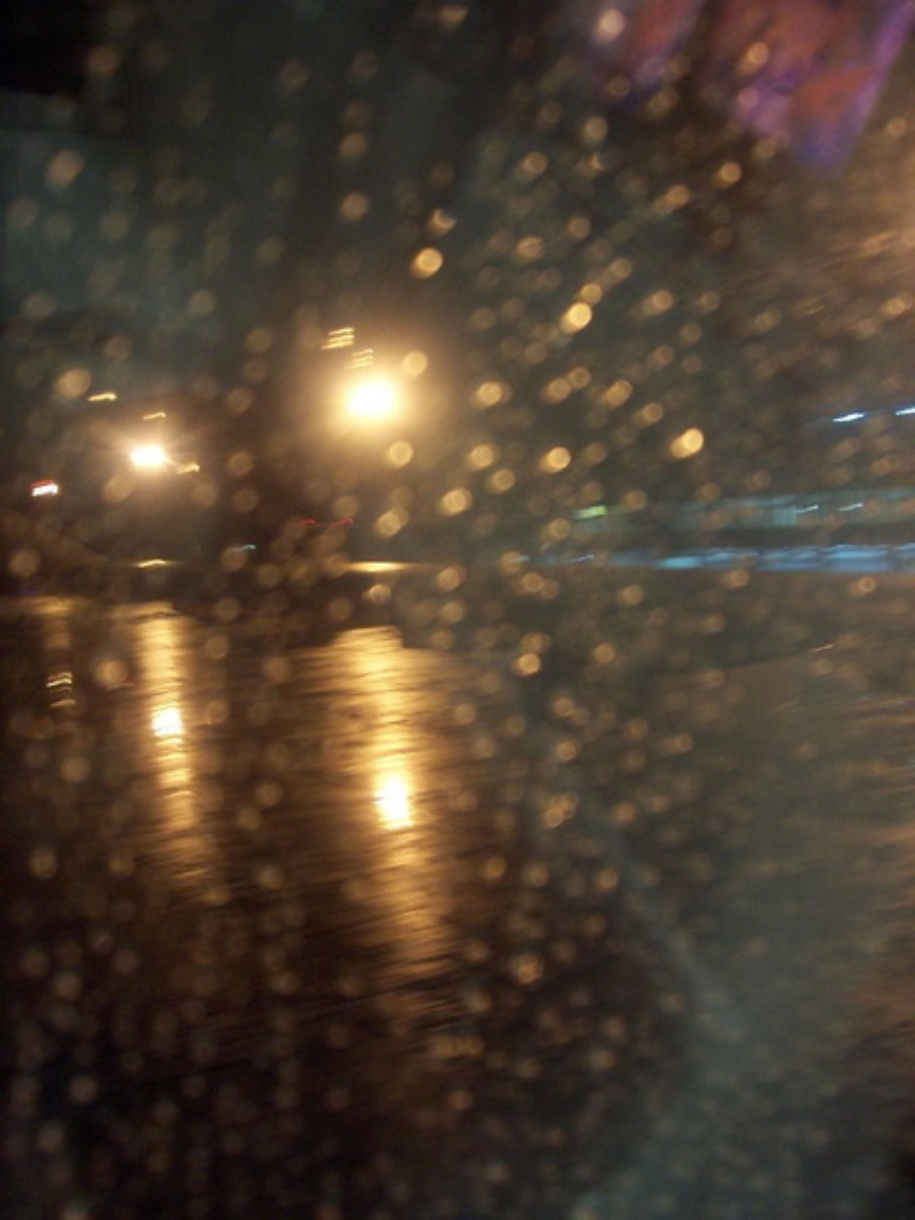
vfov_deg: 54.0
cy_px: 610
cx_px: 458
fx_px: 1198
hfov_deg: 41.8
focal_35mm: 34
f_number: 2.7
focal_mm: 5.6
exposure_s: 1/8
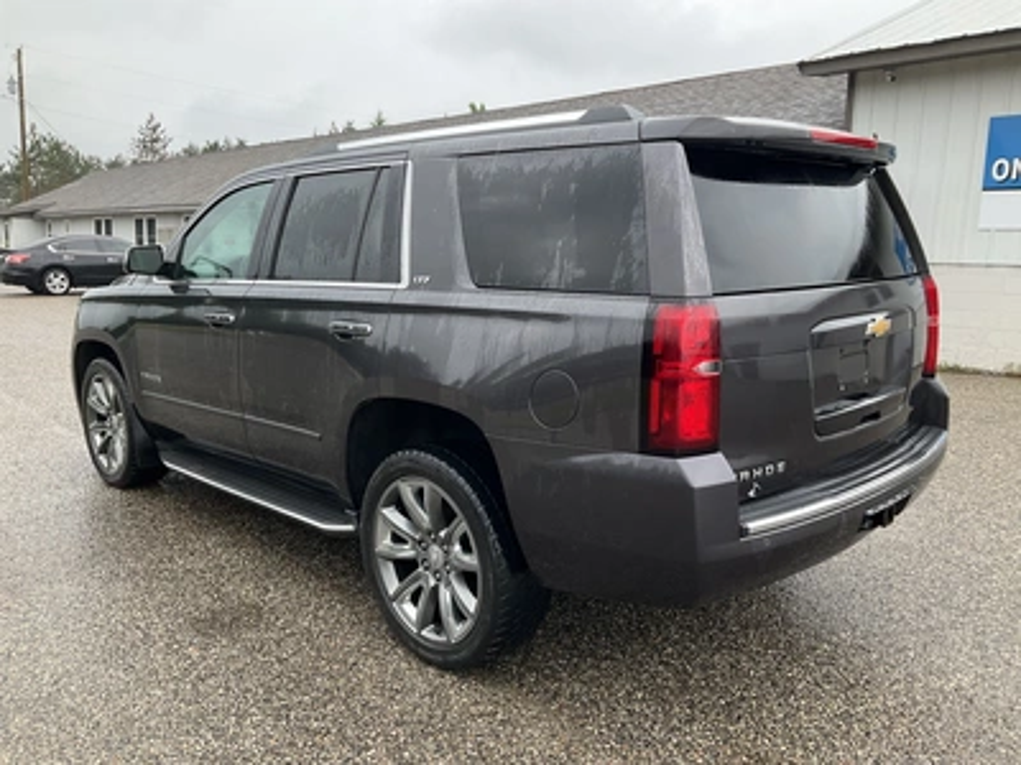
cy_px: 382
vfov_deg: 48.2
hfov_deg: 61.7
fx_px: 855
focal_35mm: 29
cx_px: 510
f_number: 1.8
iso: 25
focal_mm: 3
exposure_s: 1/256
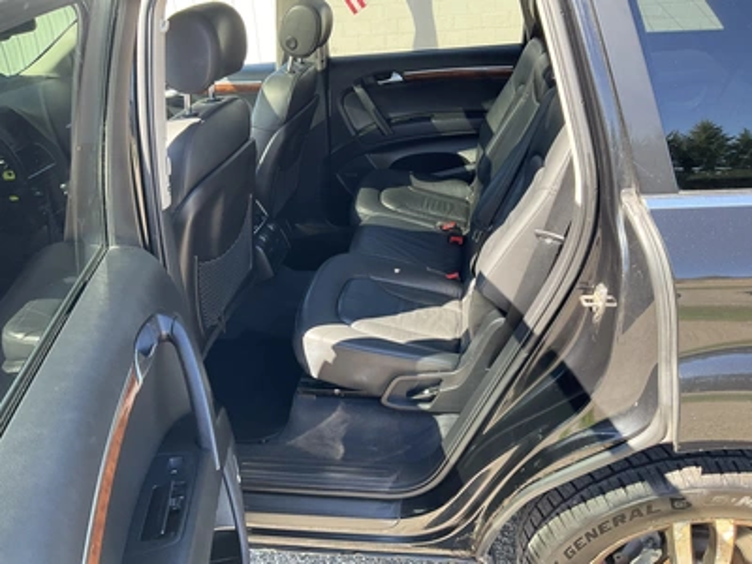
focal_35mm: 29
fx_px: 630
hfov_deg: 61.7
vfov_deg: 48.2
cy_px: 282
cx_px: 376
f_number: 1.8
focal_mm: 3
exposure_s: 1/122
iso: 40
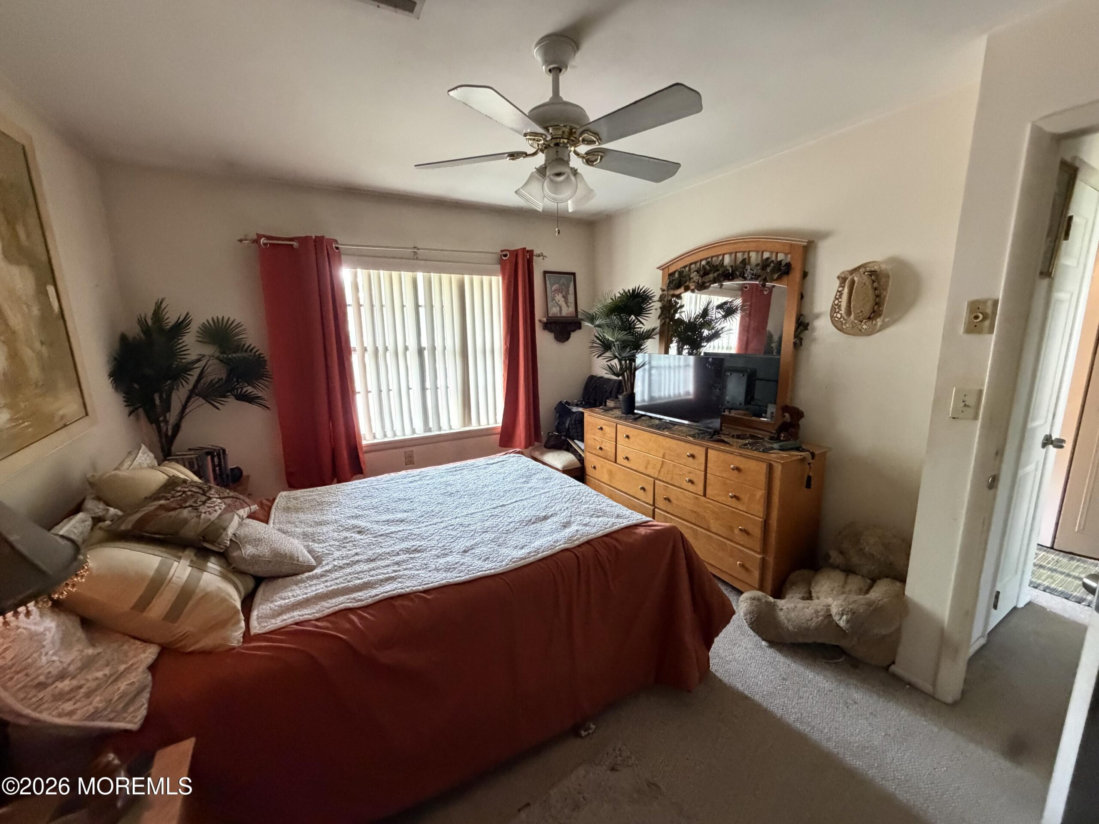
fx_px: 444
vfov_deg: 85.7
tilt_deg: -10.3
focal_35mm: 14
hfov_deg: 102.1
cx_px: 550
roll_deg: +1.3
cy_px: 412
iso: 640
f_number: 2.2
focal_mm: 2.22
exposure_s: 1/60
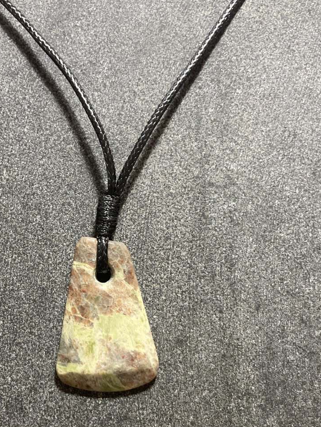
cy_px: 261
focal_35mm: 42
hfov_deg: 34.0
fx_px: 519
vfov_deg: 44.5
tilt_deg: -87.1
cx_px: 107
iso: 160
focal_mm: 3.99
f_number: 1.8
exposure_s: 1/50
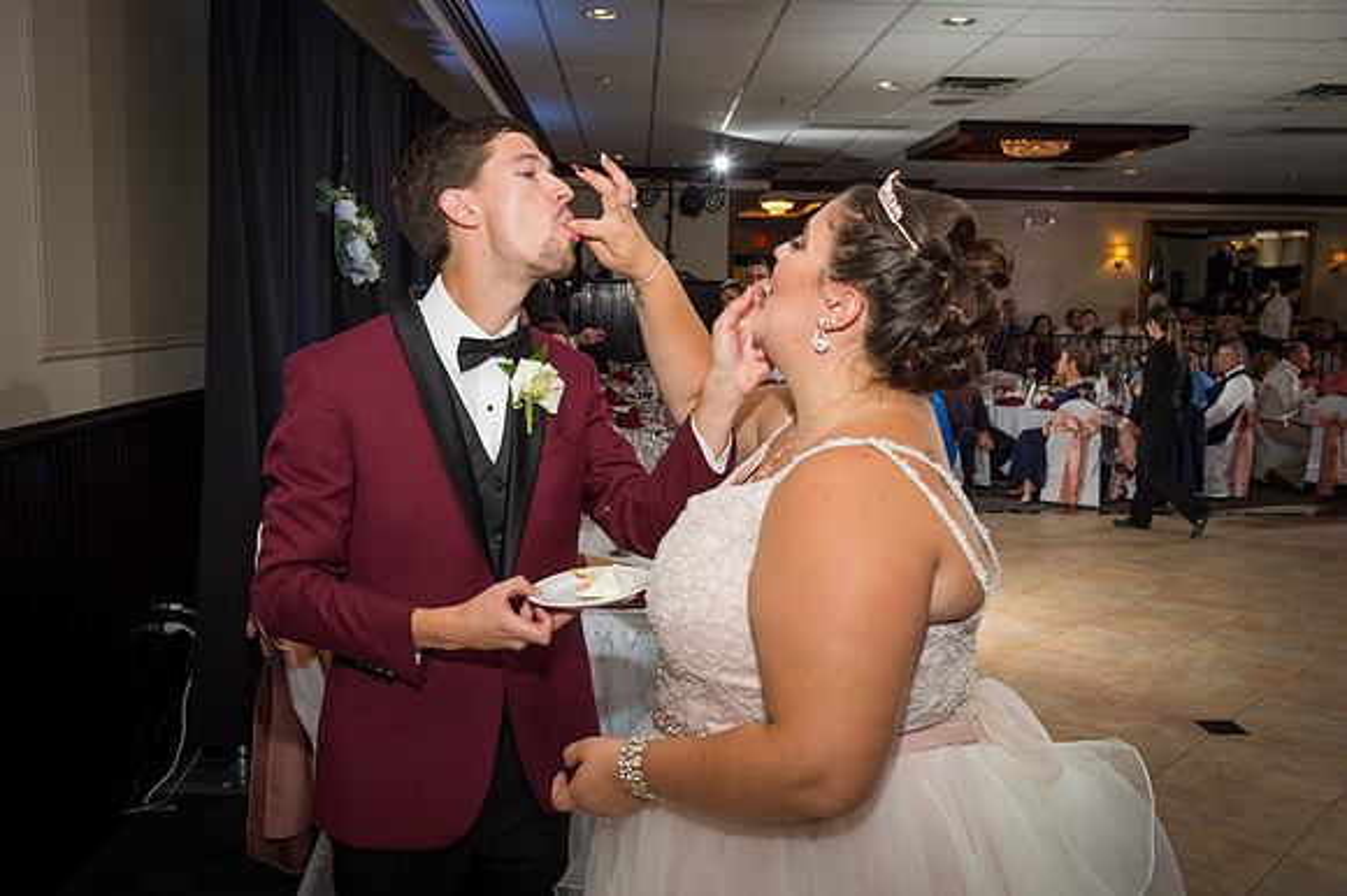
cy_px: 448
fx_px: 1197
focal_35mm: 32
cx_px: 674
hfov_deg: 58.7
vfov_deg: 41.1
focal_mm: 32
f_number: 5.6
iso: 800
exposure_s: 1/125
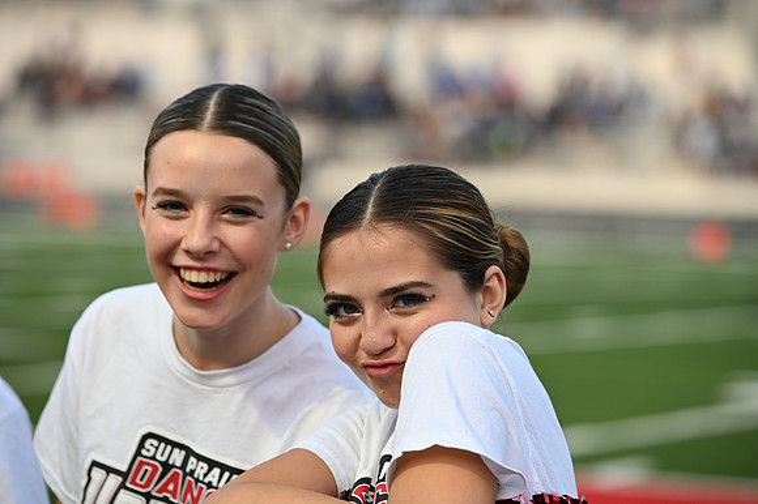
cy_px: 252
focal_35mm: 200
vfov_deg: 6.9
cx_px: 379
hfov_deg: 10.3
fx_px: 4209
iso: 800
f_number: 5
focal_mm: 200
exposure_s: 1/320
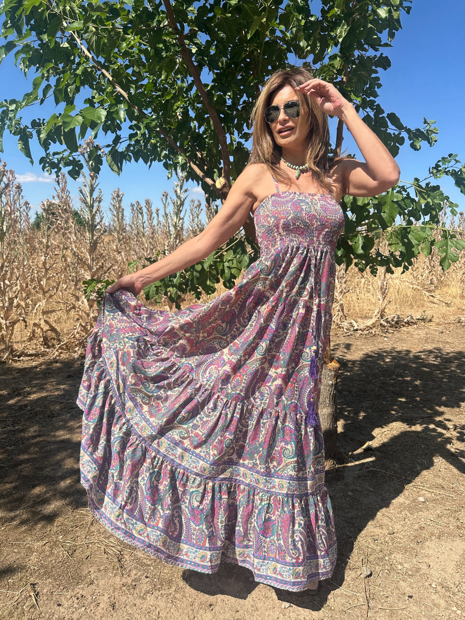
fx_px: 430
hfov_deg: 56.8
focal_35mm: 24
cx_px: 232
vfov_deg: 71.6
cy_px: 310
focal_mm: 6.86
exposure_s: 1/4762
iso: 80
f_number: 1.78
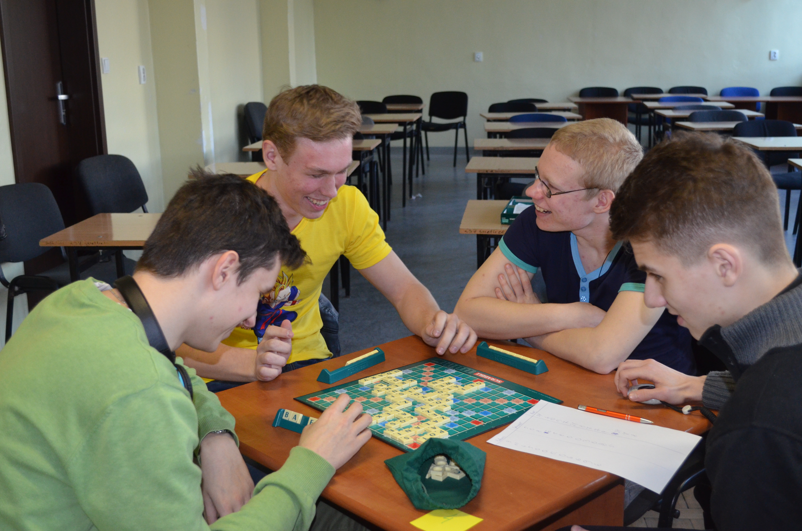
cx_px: 401
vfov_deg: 31.8
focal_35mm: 42
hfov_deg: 46.5
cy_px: 266
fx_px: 934
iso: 1600
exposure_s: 1/60
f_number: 4.5
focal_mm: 28
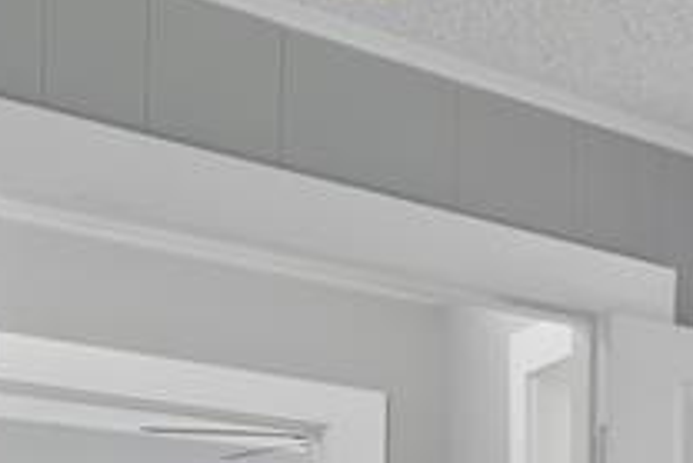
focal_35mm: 59
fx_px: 1137
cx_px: 1659
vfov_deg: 19.9
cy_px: 699
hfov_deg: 15.2
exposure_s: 1/8
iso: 640
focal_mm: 12
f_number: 9
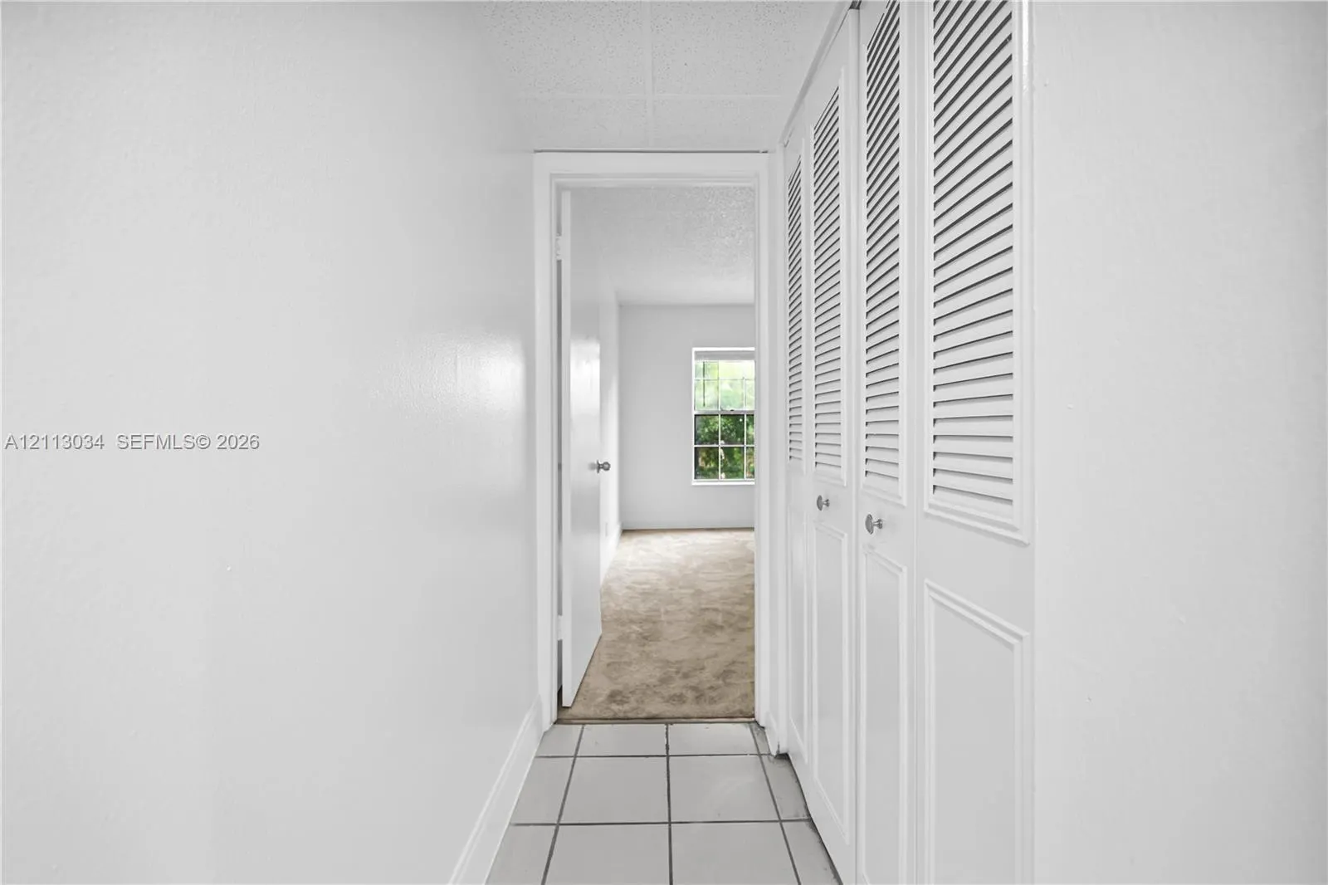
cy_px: 442
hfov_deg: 104.3
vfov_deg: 81.2
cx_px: 664
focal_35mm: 14
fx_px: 516
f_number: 4
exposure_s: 1/30
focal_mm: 14
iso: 100
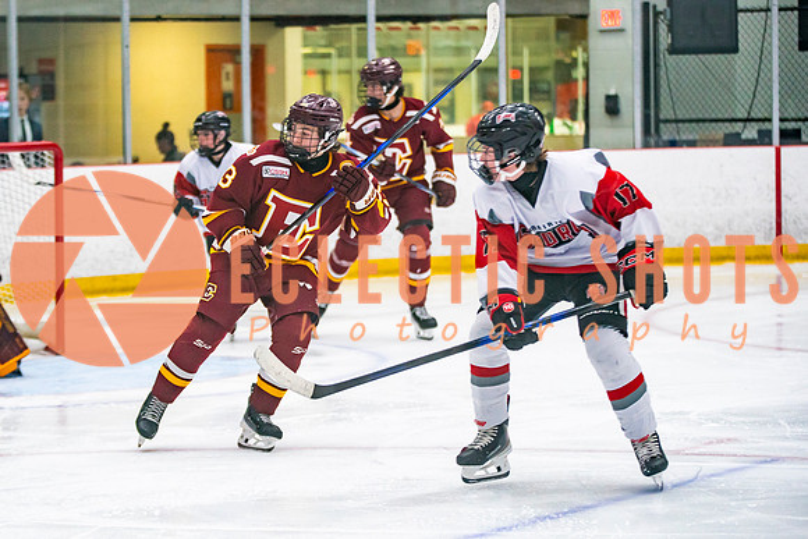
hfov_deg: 15.0
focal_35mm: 136
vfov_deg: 10.1
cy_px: 255
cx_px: 299
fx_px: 3058
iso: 2500
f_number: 2.8
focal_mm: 100
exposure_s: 1/640
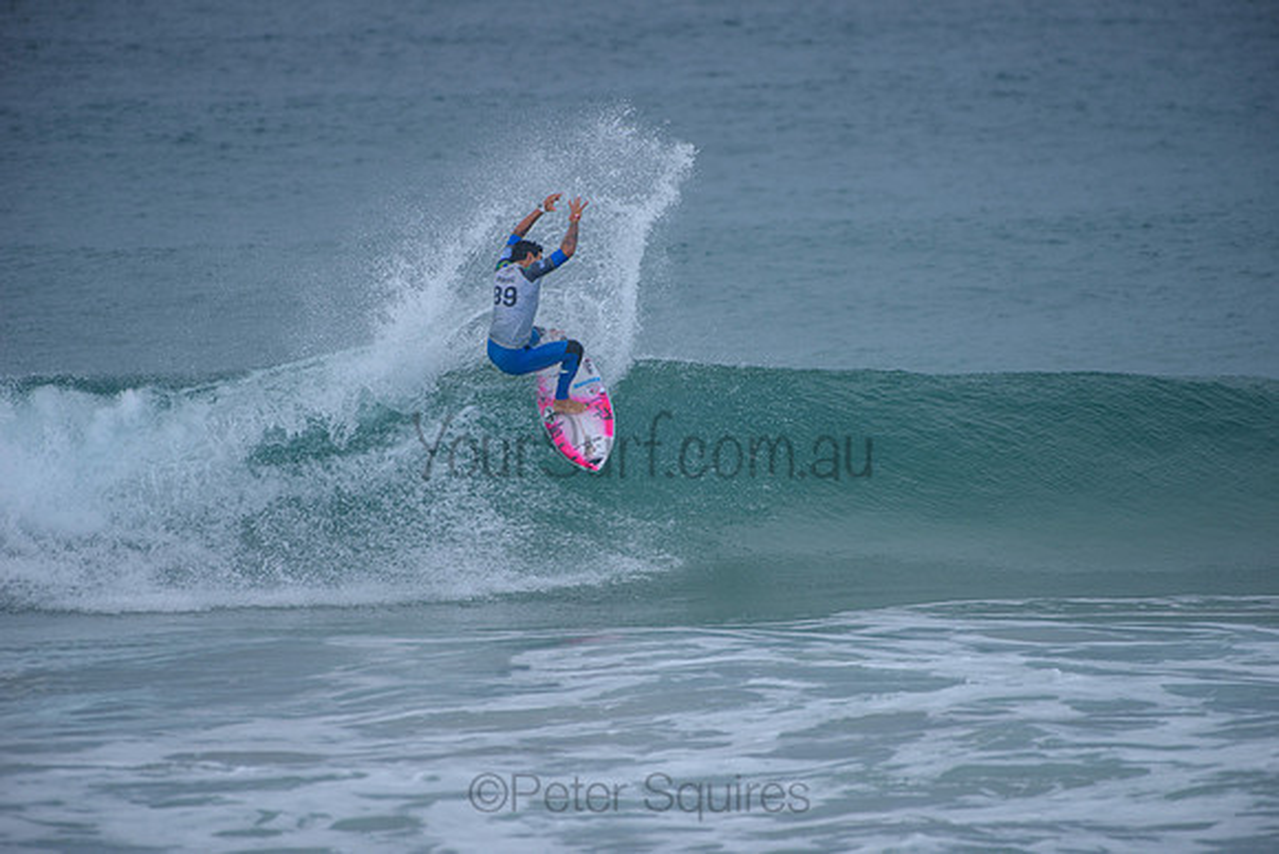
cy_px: 427
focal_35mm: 500
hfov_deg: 4.1
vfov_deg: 2.8
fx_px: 17767
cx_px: 640
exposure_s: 1/800
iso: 160
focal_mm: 500
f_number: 5.6
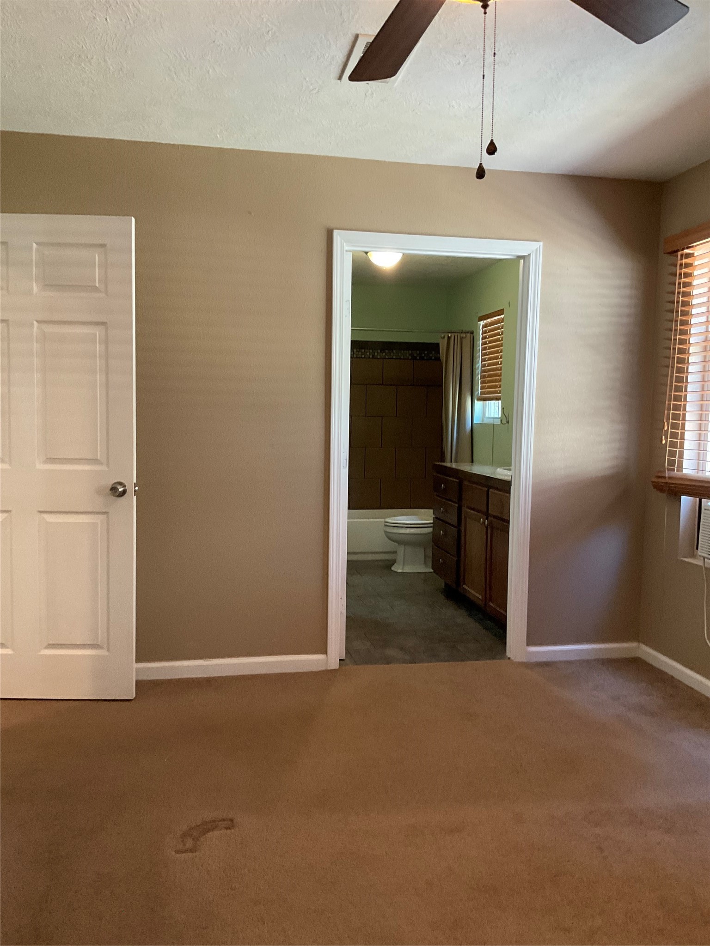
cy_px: 473
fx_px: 793
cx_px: 355
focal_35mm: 29
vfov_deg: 61.7
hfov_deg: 48.2
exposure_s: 1/60
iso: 250
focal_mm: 3
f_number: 1.8
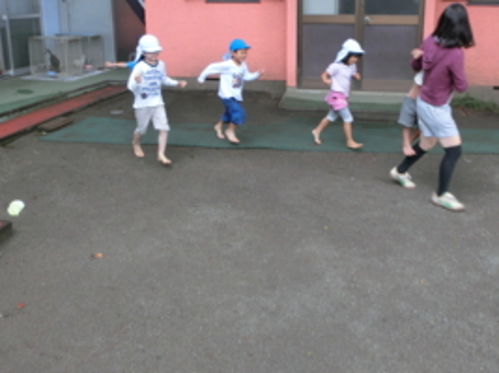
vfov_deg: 39.2
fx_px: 519
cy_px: 127
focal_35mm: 36
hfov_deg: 51.3
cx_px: 278
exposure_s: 1/125
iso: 100
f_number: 3
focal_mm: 4.24
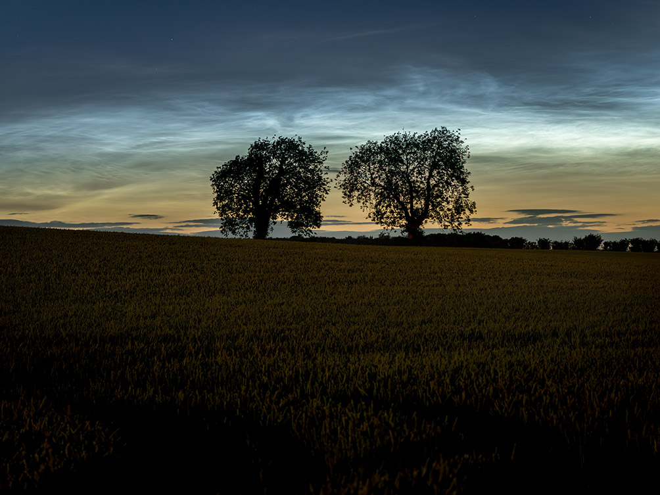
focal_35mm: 80
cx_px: 330
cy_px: 248
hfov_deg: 24.4
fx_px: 1525
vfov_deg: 18.4
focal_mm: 40
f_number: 2.8
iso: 800
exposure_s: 8
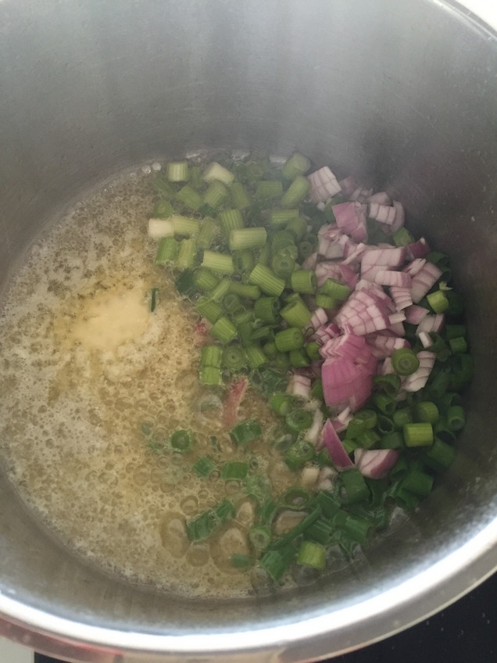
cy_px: 332
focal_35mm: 29
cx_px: 248
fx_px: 555
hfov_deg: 48.2
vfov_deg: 61.7
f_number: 2.2
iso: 250
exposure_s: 1/33
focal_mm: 4.15
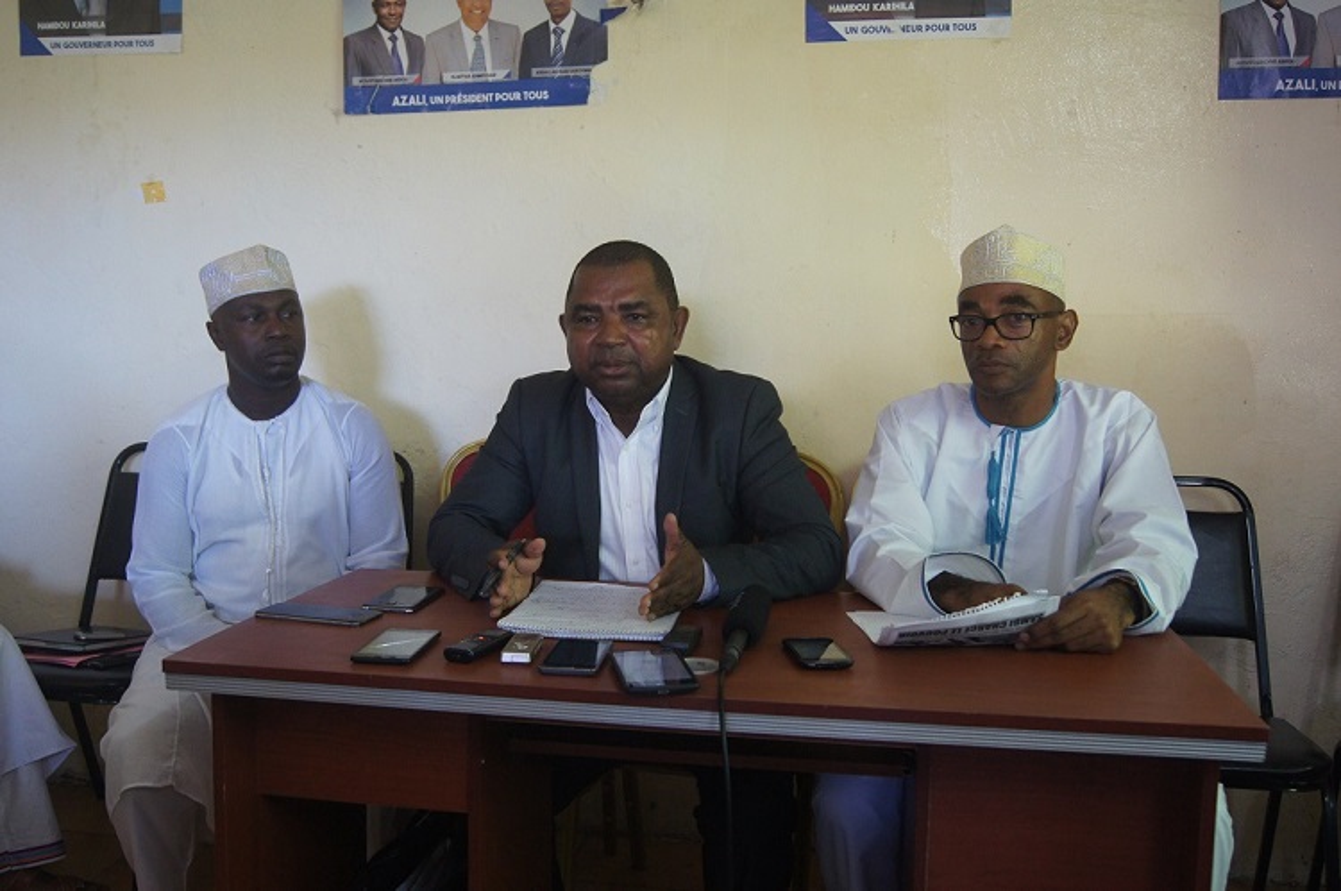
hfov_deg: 57.3
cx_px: 670
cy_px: 446
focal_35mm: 33
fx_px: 1228
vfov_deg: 39.9
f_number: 4
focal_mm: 22
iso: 1000
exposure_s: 1/40
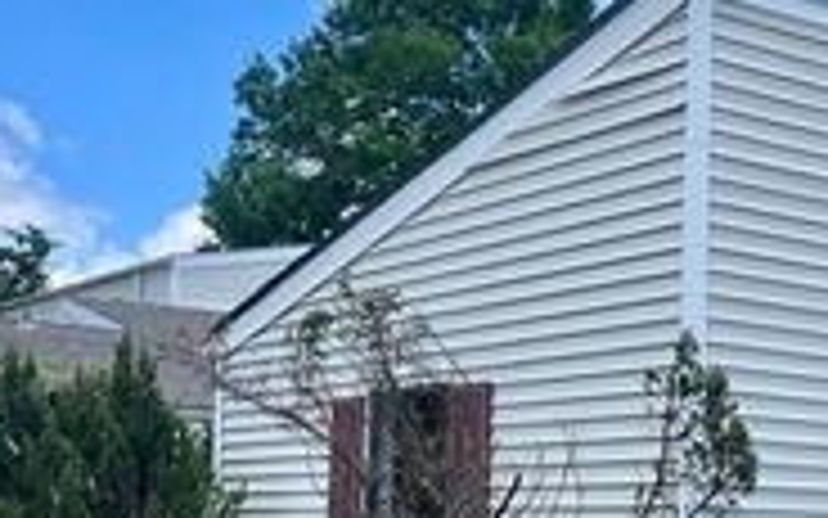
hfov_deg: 25.9
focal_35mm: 75
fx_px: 1692
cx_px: 850
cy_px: 484
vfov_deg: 17.1
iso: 50
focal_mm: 5.1
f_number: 1.6
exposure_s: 1/2571
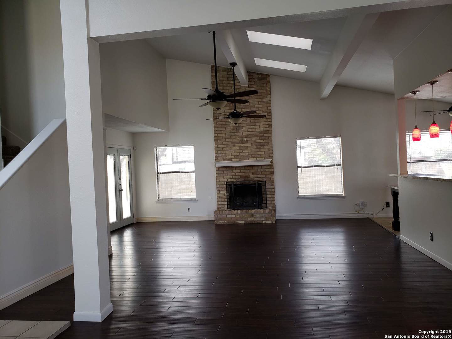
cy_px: 170
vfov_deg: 53.1
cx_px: 226
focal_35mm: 26
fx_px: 339
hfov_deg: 67.3
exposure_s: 1/60
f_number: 2.4
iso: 100
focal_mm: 4.3
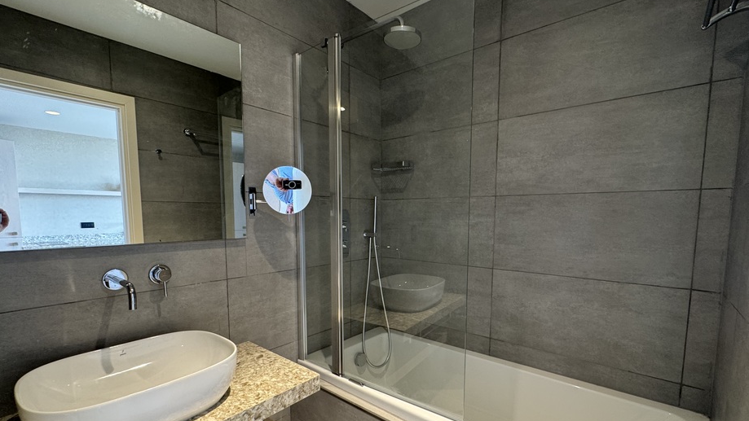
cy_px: 248
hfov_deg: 95.9
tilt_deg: -6.5
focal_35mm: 17
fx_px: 338
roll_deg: +0.0
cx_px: 377
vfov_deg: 63.5
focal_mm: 2.22
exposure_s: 1/50
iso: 160
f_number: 2.2
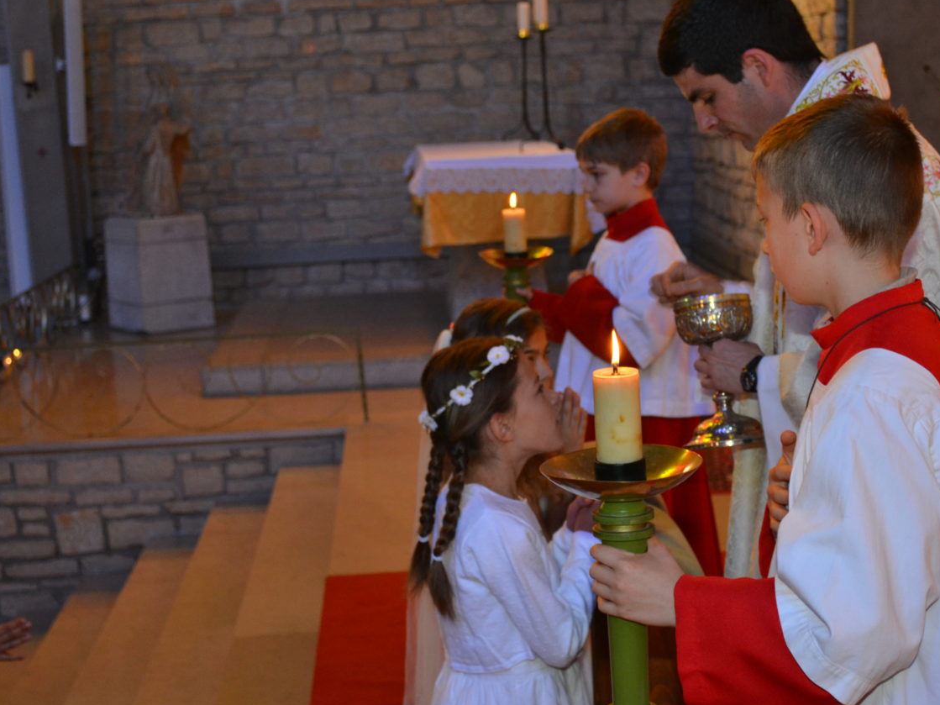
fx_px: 1792
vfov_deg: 22.2
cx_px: 535
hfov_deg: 29.4
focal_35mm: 66
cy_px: 354
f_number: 5.3
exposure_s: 1/60
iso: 1250
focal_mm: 40
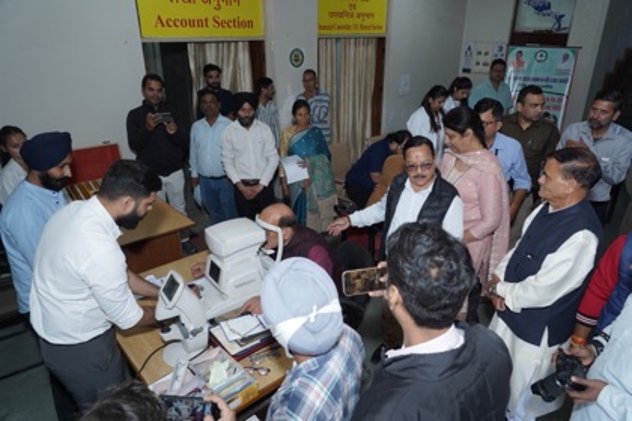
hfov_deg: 73.7
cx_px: 316
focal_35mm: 24
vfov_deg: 53.1
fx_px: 421
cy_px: 210
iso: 1250
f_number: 5.6
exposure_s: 1/160
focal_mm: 24
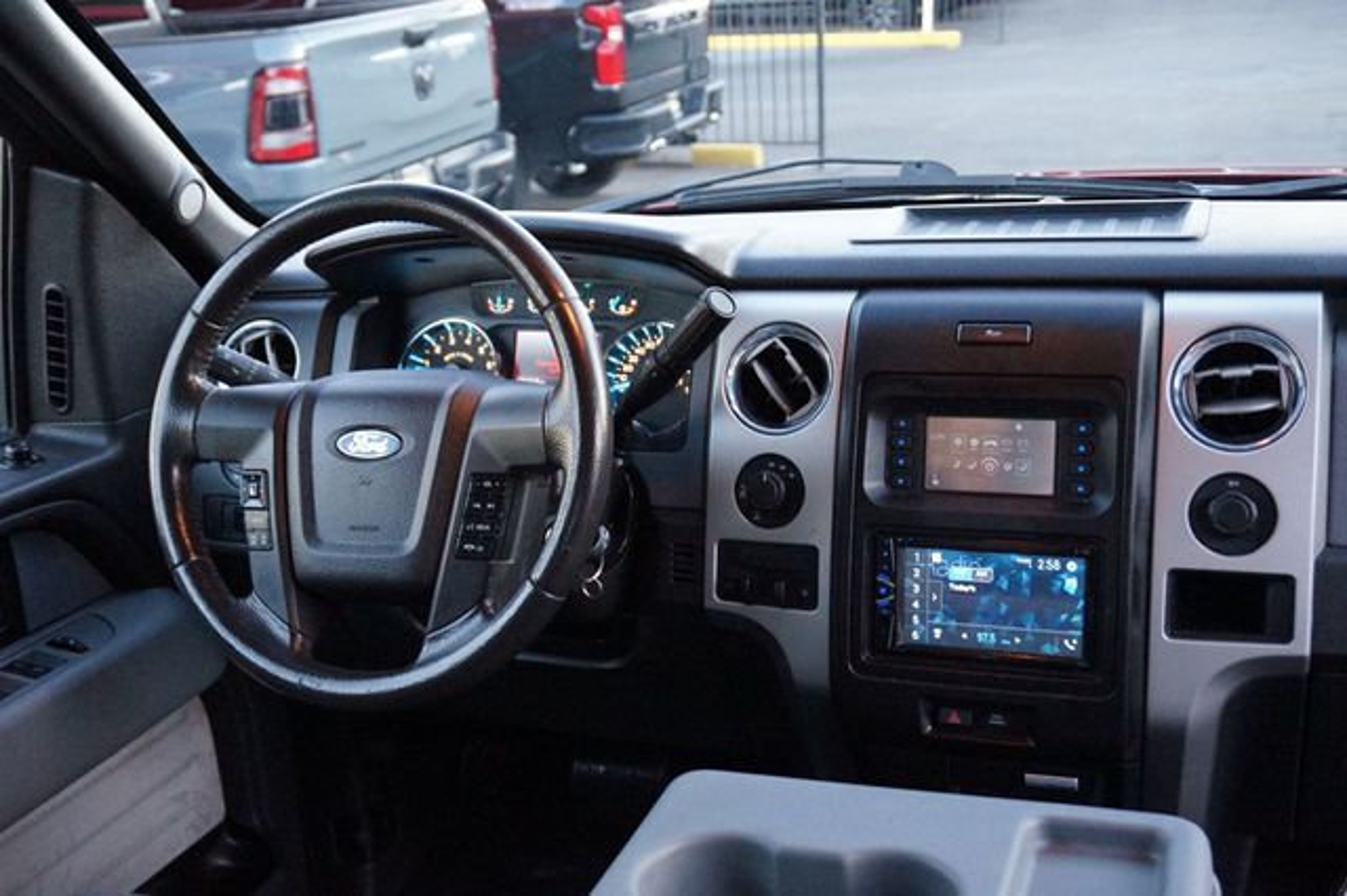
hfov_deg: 49.6
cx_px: 674
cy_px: 448
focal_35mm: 39
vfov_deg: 34.2
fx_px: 1458
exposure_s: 1/160
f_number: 4.5
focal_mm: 26
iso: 3200
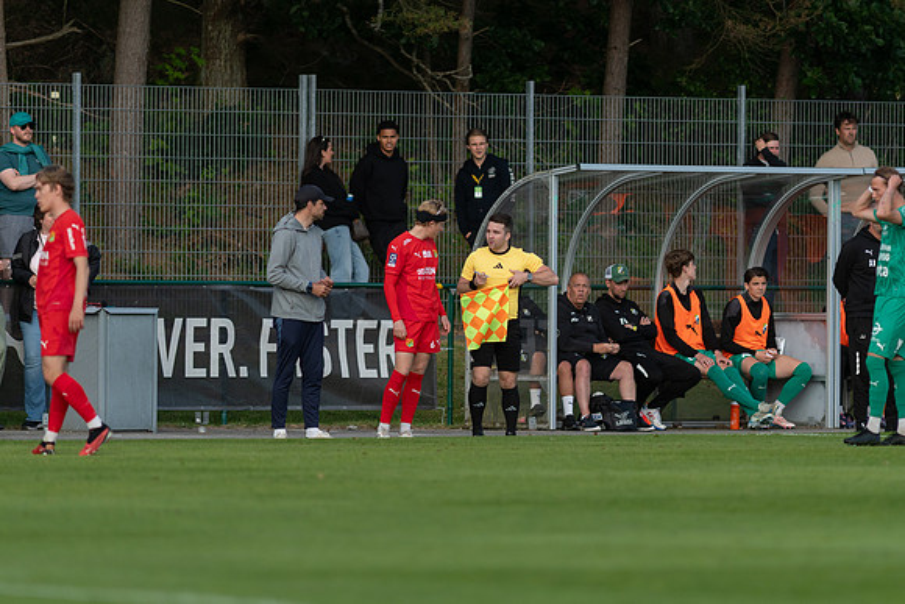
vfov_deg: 3.0
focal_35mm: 458
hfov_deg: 4.5
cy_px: 302
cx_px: 452
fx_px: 11515
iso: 140
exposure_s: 1/1600
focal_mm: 300
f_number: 3.2
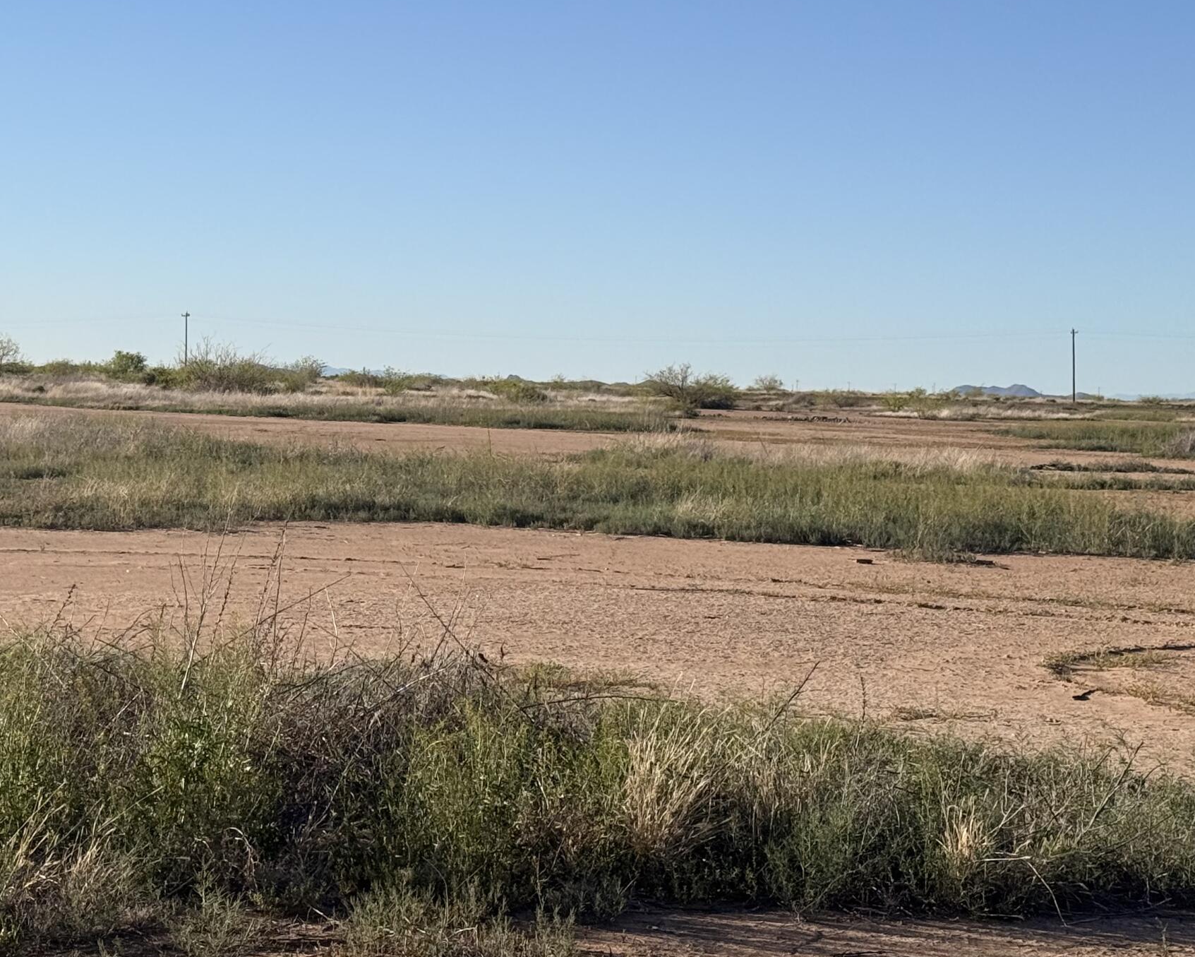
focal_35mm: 83
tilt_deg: +0.4
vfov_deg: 18.5
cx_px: 313
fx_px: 2936
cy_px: 412
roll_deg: -2.2
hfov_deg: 22.8
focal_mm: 6.76
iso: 64
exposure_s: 1/6024
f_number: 1.78
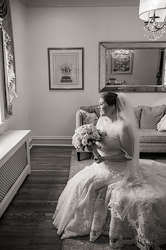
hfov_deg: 38.9
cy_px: 125
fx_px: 235
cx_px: 83
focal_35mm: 34
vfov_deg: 55.8
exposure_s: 1/160
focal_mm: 34
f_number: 3.5
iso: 1000
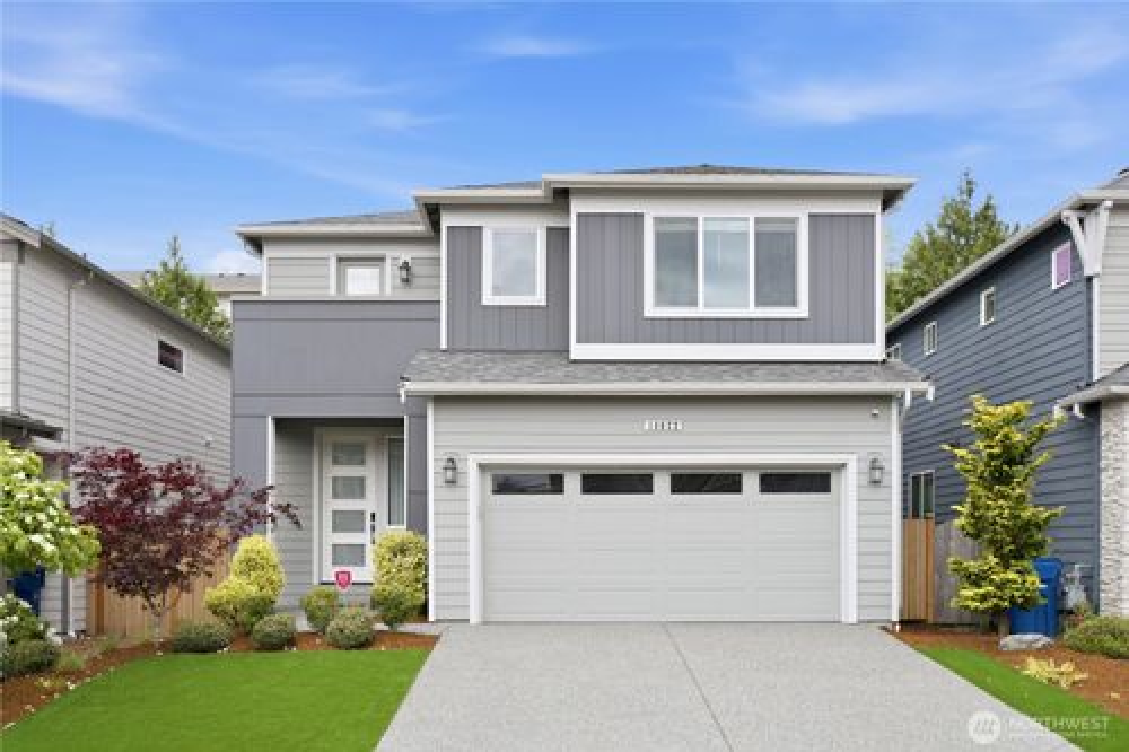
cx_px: 564
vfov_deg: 41.1
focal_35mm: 32
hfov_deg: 58.7
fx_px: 1003
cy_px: 376
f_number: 9
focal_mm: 32
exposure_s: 1/100
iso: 400
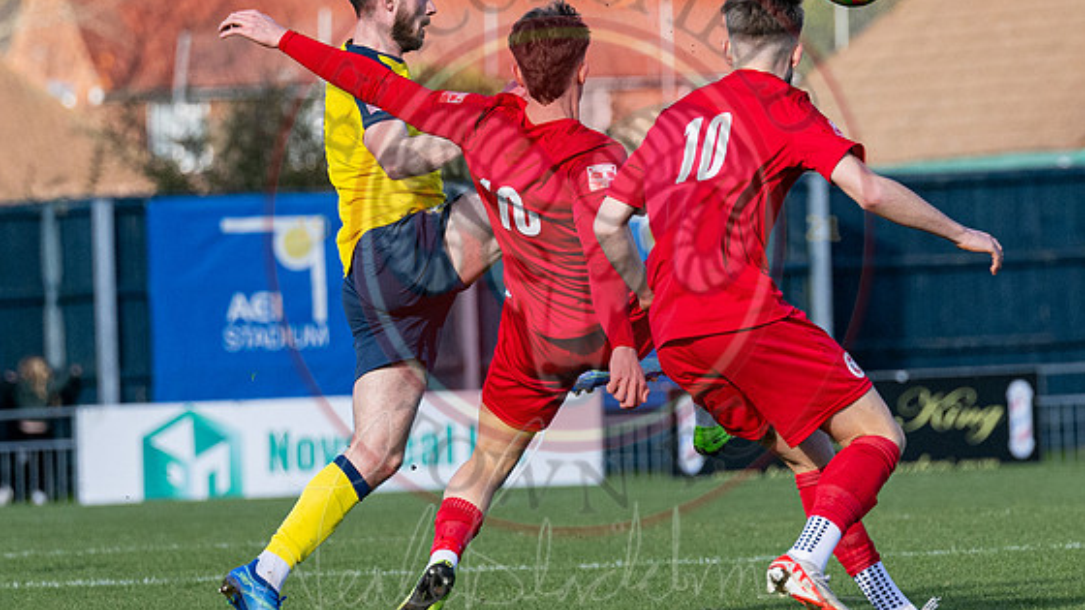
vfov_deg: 2.3
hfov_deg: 4.0
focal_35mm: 540
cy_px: 74
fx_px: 15536
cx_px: 633
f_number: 4
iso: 400
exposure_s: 1/4000
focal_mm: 175
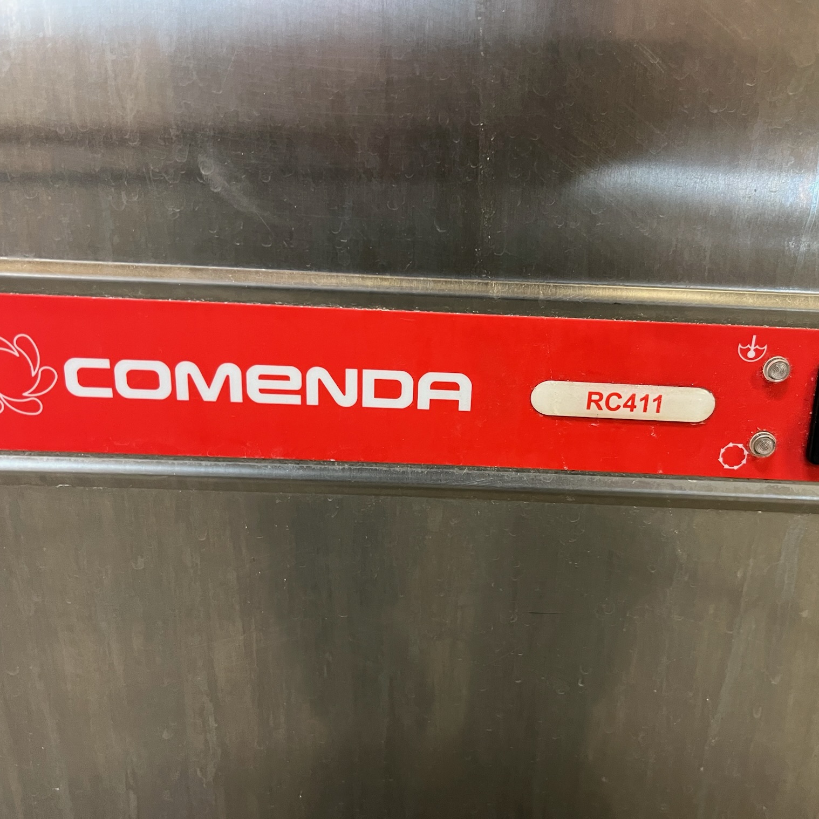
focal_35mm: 31
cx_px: 453
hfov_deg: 52.4
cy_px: 406
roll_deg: -3.0
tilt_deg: -21.2
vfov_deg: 52.5
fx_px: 830
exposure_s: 1/50
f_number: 1.6
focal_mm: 5.1
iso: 320
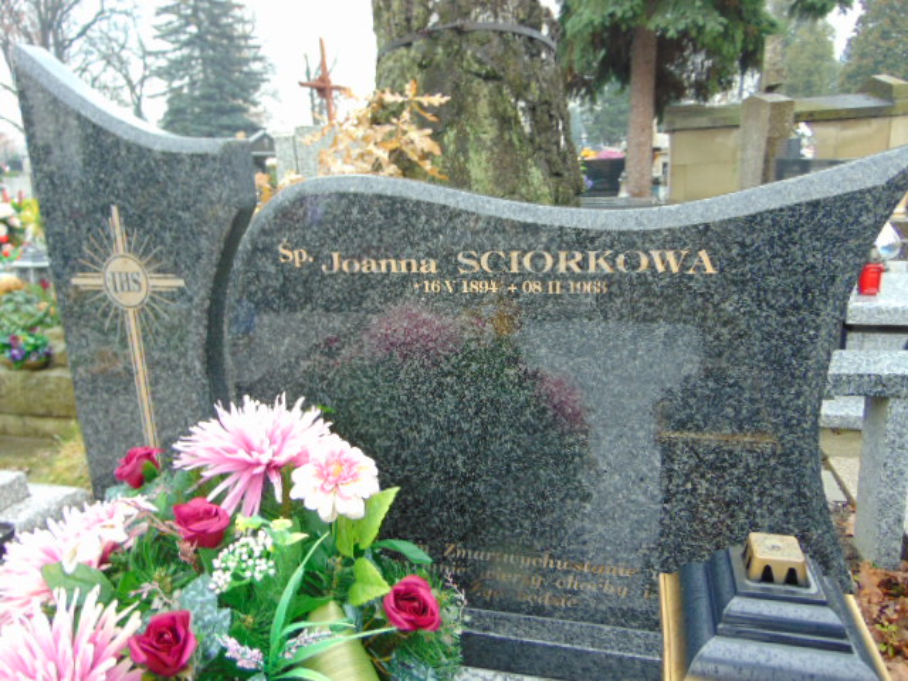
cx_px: 454
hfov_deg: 69.4
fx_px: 656
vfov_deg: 54.9
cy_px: 340
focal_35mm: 25
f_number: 3
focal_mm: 4.5
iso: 100
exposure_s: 1/40
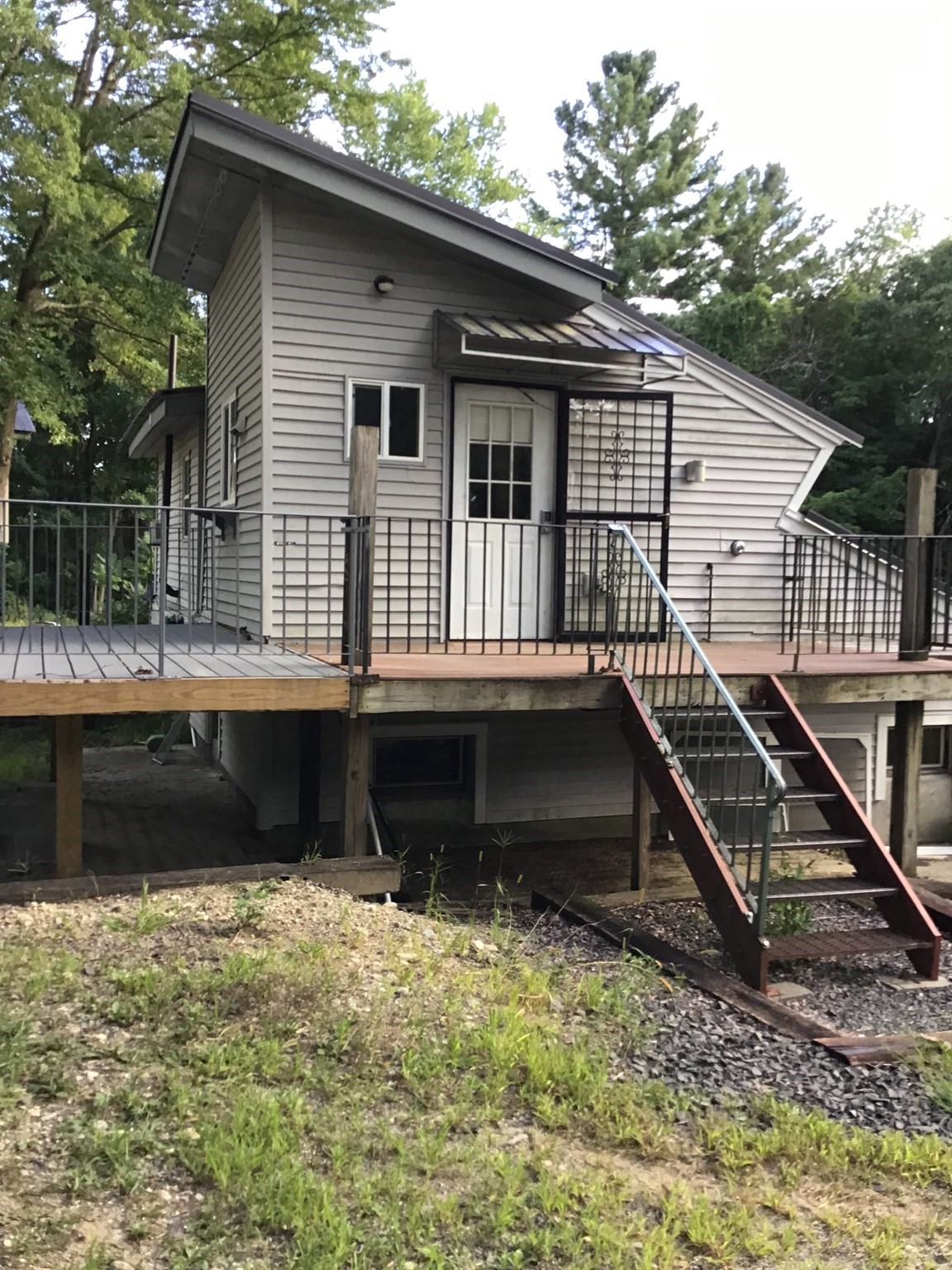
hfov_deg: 45.4
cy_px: 635
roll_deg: -1.7
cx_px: 476
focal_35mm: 31
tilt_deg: -6.3
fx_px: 1137
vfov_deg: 58.4
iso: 25
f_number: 2.4
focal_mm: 3.3
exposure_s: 1/33
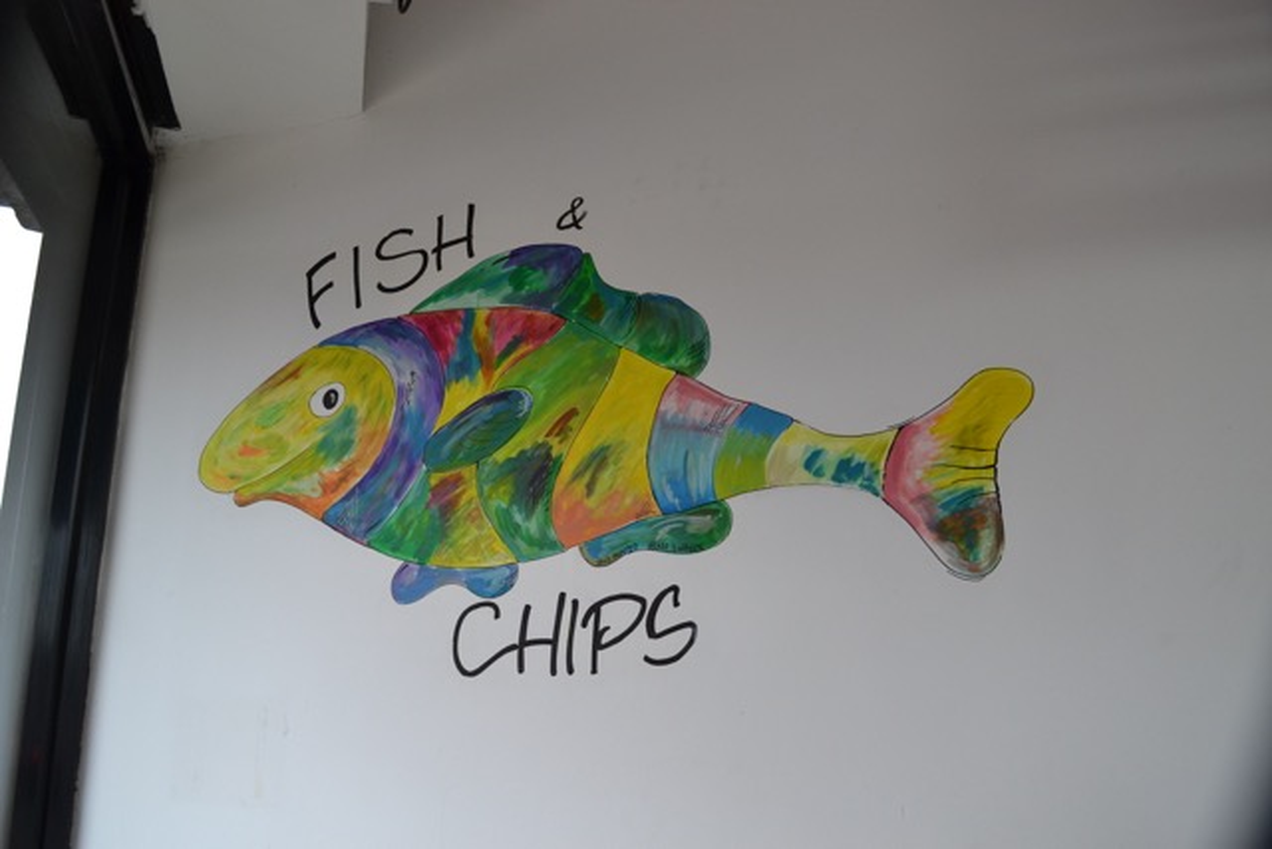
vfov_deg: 43.6
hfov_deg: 61.9
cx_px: 636
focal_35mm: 30
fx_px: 1060
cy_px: 424
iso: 400
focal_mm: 20
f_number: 5
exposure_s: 1/100
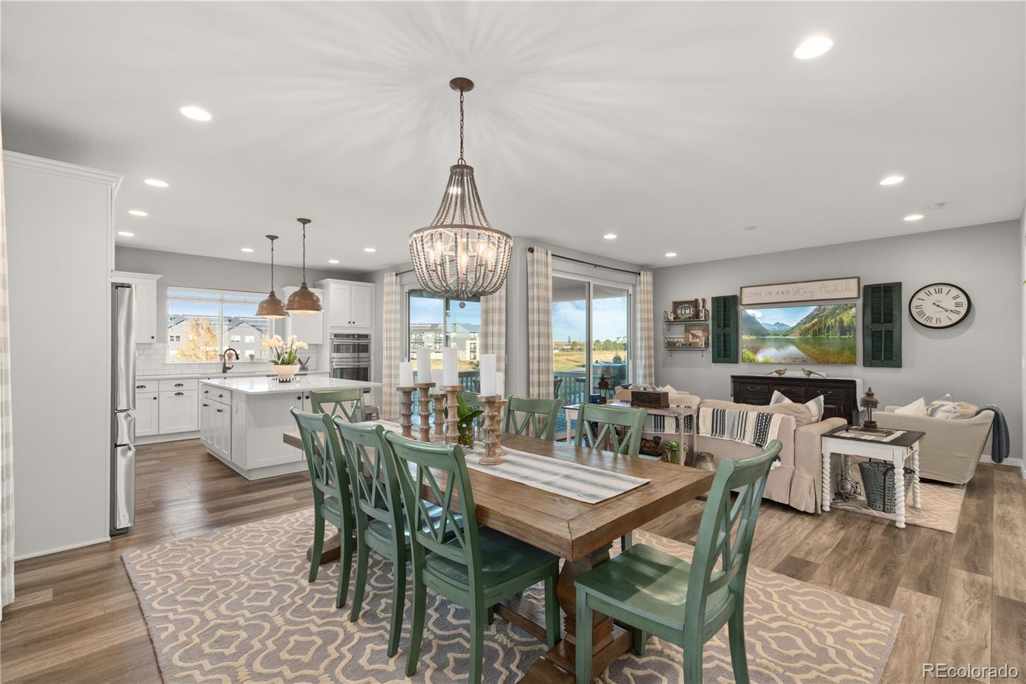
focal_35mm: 16
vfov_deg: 73.7
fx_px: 456
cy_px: 342
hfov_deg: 96.7
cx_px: 513
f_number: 8
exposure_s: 1/8
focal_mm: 16
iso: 1000
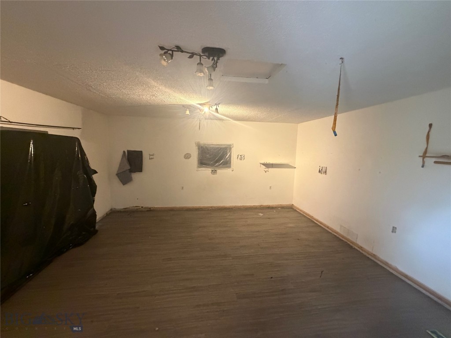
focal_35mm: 14
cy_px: 169
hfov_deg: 102.1
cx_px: 226
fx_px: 182
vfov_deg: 85.7
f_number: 2.2
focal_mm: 2.22
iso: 1000
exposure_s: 1/60
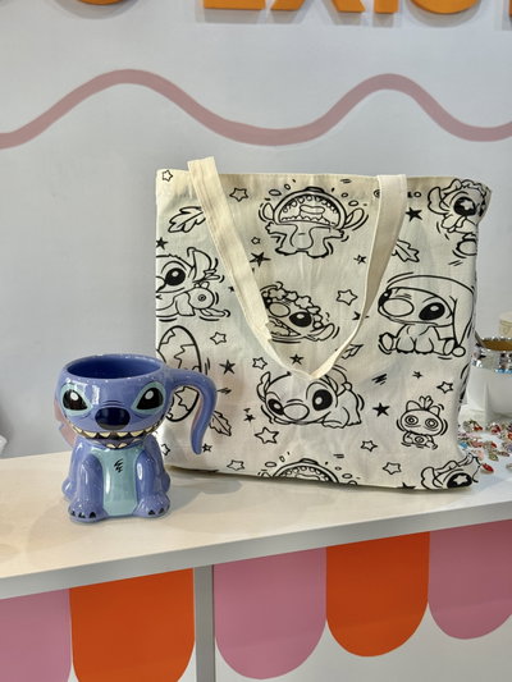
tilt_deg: -12.4
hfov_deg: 30.3
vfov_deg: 39.6
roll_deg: -0.6
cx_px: 256
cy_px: 341
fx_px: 946
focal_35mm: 48
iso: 80
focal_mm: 6.76
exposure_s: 1/100
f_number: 1.78
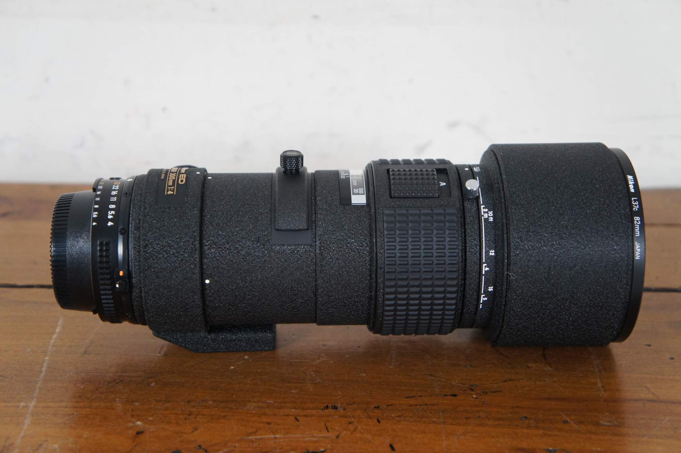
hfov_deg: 34.2
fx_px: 1105
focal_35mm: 58
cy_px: 226
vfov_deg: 23.1
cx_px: 340
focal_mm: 39
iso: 1600
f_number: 4.5
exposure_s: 1/60
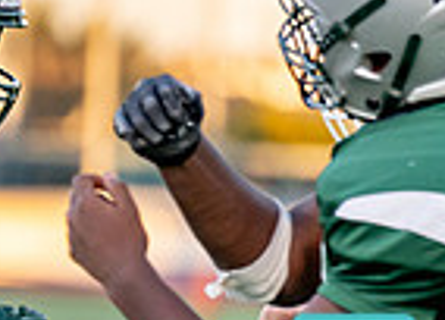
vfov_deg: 2.1
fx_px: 8826
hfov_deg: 2.9
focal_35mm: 697
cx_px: 32
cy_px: 365
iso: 500
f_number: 2.8
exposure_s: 1/1250
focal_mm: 140
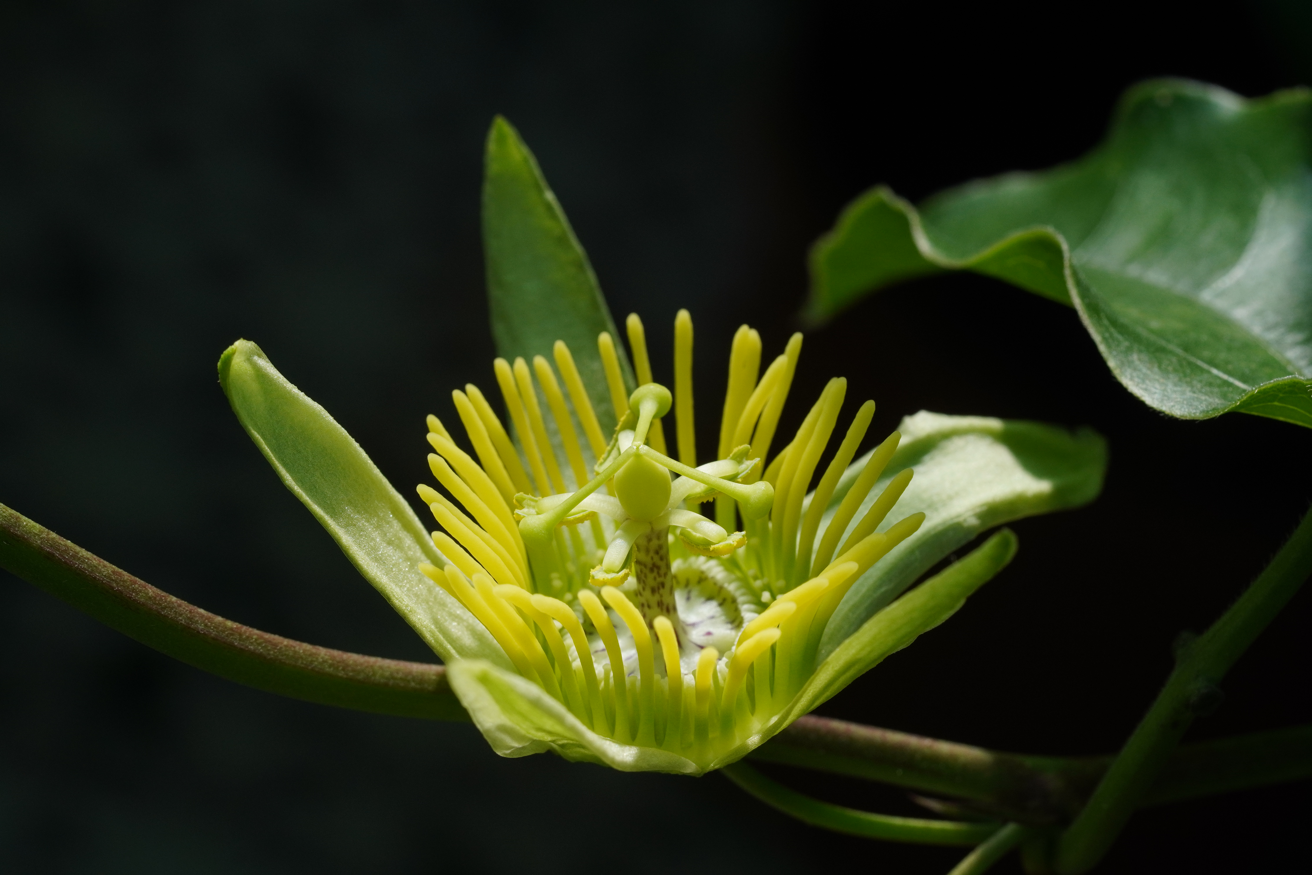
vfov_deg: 10.2
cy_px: 438
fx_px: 4920
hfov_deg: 15.2
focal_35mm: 135
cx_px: 656
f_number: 10
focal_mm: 90
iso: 500
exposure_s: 1/160
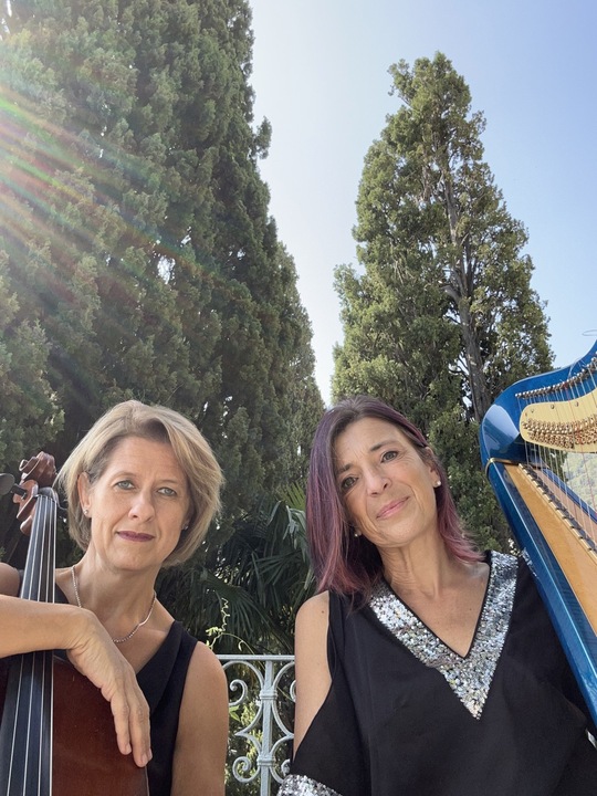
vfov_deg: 60.0
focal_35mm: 30
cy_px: 398
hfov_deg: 46.8
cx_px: 298
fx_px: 690
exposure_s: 1/254
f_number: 1.9
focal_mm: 2.69
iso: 25
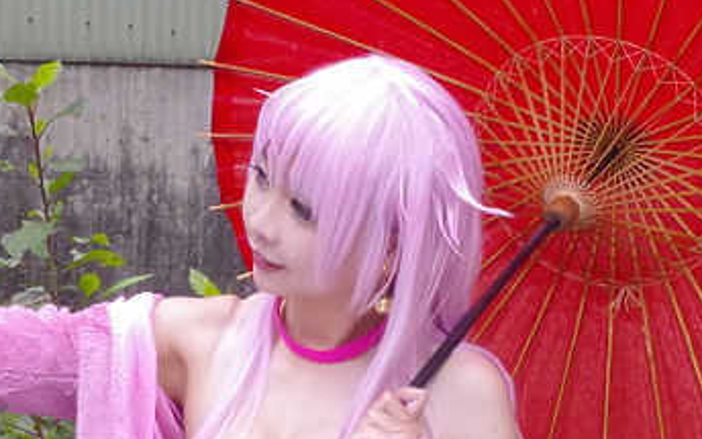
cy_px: 294
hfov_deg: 23.0
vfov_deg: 14.5
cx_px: 249
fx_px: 1722
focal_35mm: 90
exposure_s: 1/20
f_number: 4.5
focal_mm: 26
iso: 2000
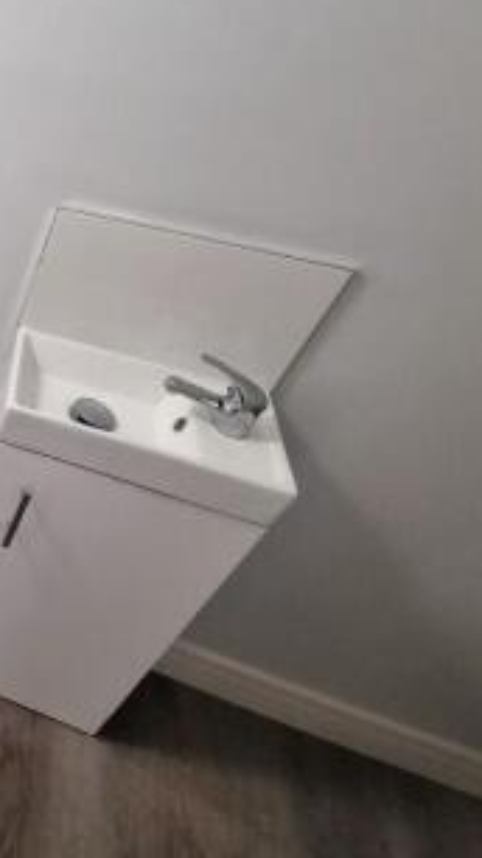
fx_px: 614
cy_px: 282
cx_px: -242
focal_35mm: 27
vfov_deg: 67.8
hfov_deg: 28.2
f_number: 2.2
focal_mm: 2.2
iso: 125
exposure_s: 1/50
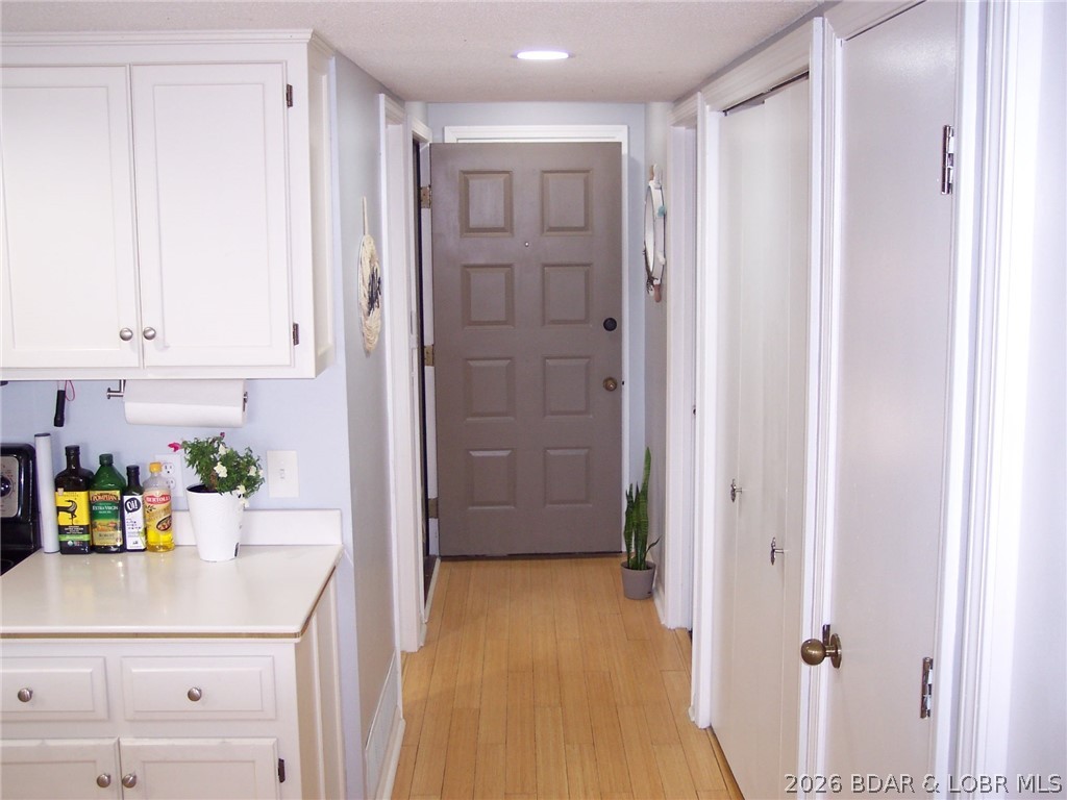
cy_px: 400
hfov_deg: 49.0
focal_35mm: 38
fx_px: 1171
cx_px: 534
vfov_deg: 37.7
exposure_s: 1/45
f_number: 2.8
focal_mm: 8
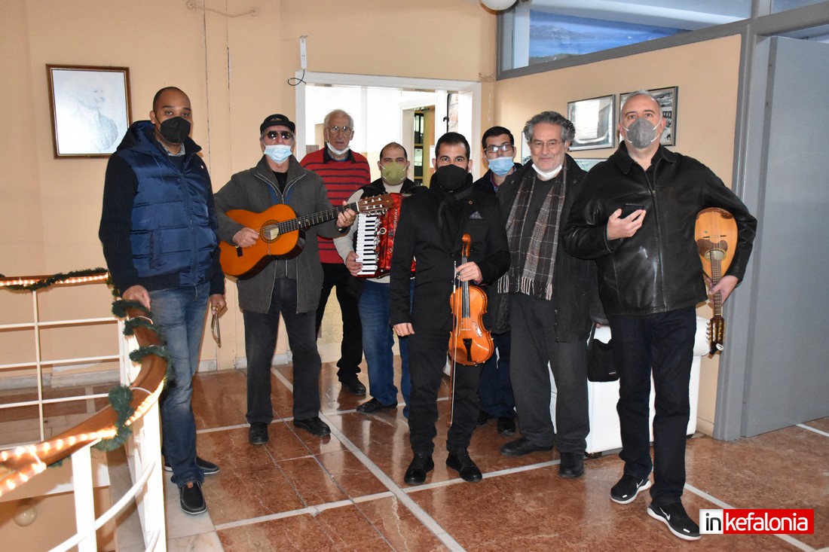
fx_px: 760
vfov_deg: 40.0
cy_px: 276
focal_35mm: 33
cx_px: 414
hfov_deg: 57.2
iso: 6400
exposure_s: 1/200
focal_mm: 22
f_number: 4.5
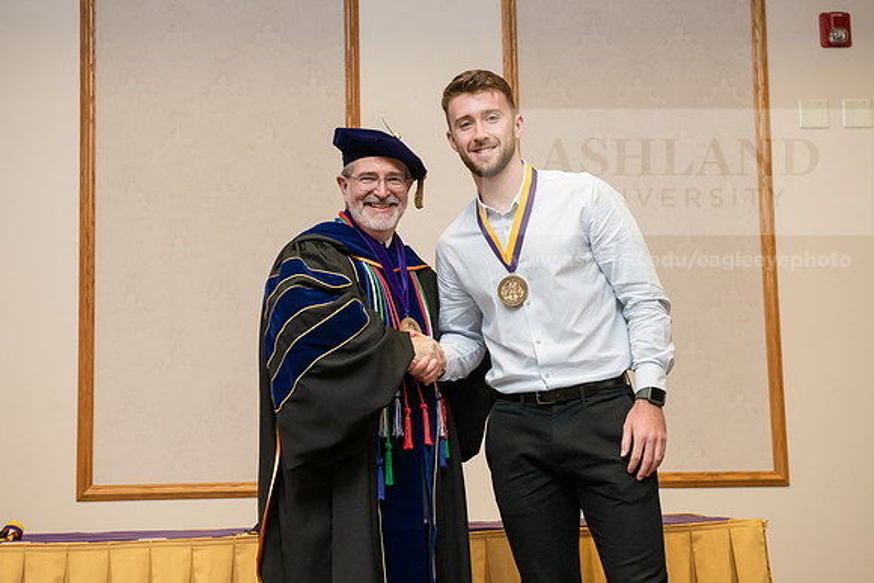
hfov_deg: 32.4
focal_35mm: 62
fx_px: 1506
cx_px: 437
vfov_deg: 21.9
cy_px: 292
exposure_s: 1/200
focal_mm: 62
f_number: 5.6
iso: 2000
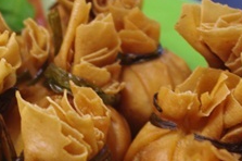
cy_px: 132
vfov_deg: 9.7
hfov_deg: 14.7
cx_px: 93
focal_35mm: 140
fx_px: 940
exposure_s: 1/5
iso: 800
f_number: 4.5
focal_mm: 35
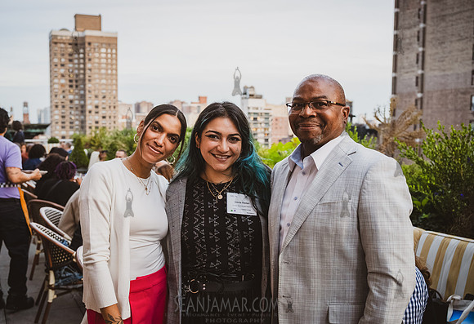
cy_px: 172
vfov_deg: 33.1
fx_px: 546
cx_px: 214
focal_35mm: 41
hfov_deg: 46.8
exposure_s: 1/500
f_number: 4
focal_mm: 36
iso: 5000
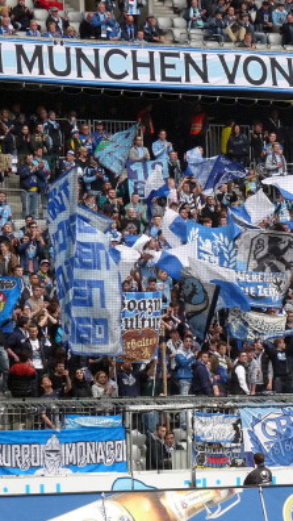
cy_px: 260
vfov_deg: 9.5
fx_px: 3146
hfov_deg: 5.3
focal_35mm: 228
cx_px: 319
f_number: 3.6
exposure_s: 1/400
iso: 400
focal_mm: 24.5
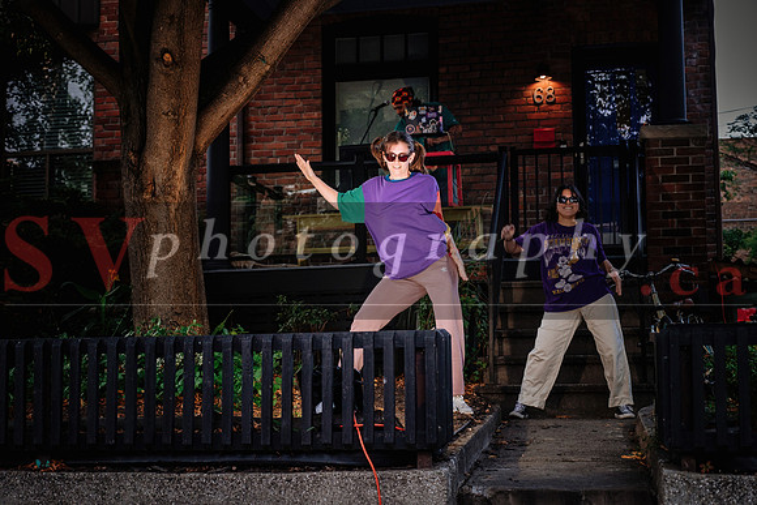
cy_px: 252
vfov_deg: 24.2
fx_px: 1178
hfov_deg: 35.6
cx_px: 378
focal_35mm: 56
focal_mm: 37.6
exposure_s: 1/250
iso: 400
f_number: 2.8
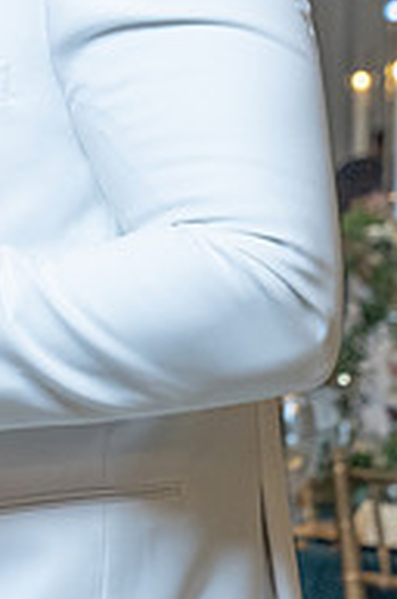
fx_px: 3768
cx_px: -220
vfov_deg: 9.1
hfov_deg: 6.0
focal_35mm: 227
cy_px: 112
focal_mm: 65
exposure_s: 1/200
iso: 2000
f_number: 4
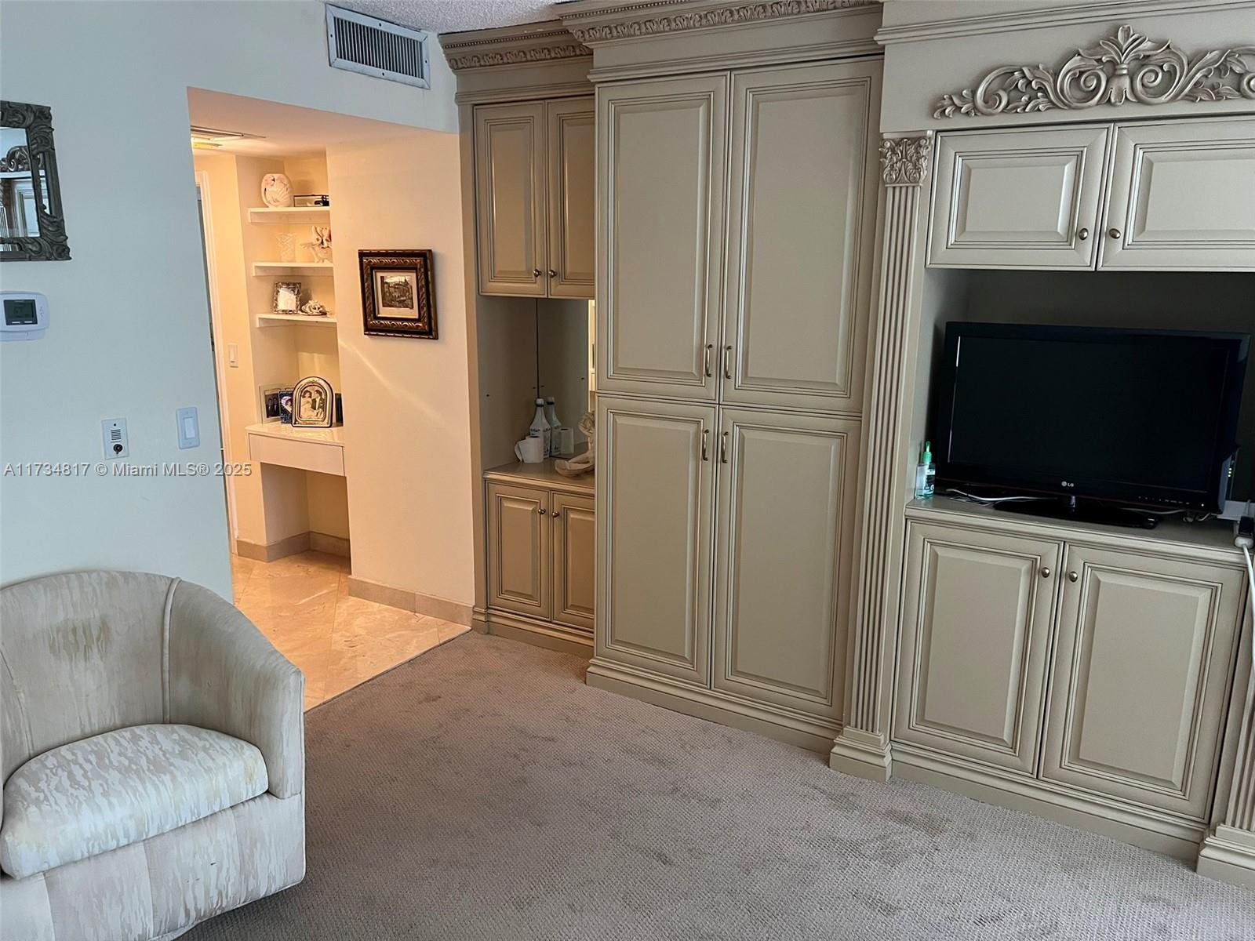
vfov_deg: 53.1
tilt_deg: -11.8
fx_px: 943
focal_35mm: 26
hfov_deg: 67.3
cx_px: 628
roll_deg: +0.9
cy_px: 470
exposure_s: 1/60
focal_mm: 5.7
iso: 250
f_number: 1.5
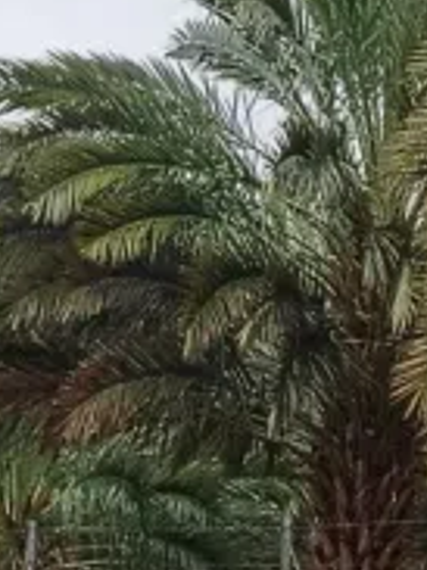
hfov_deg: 9.6
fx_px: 2552
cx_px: 221
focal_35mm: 155
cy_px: 352
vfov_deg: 12.7
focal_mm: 5.25
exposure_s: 1/100
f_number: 1.75
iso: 189
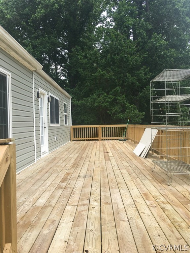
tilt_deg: -0.1
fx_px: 212
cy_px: 126
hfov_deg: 48.2
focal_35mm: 29
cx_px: 95
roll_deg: +1.3
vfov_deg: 61.7
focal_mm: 4.15
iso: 25
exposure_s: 1/793
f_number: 2.2
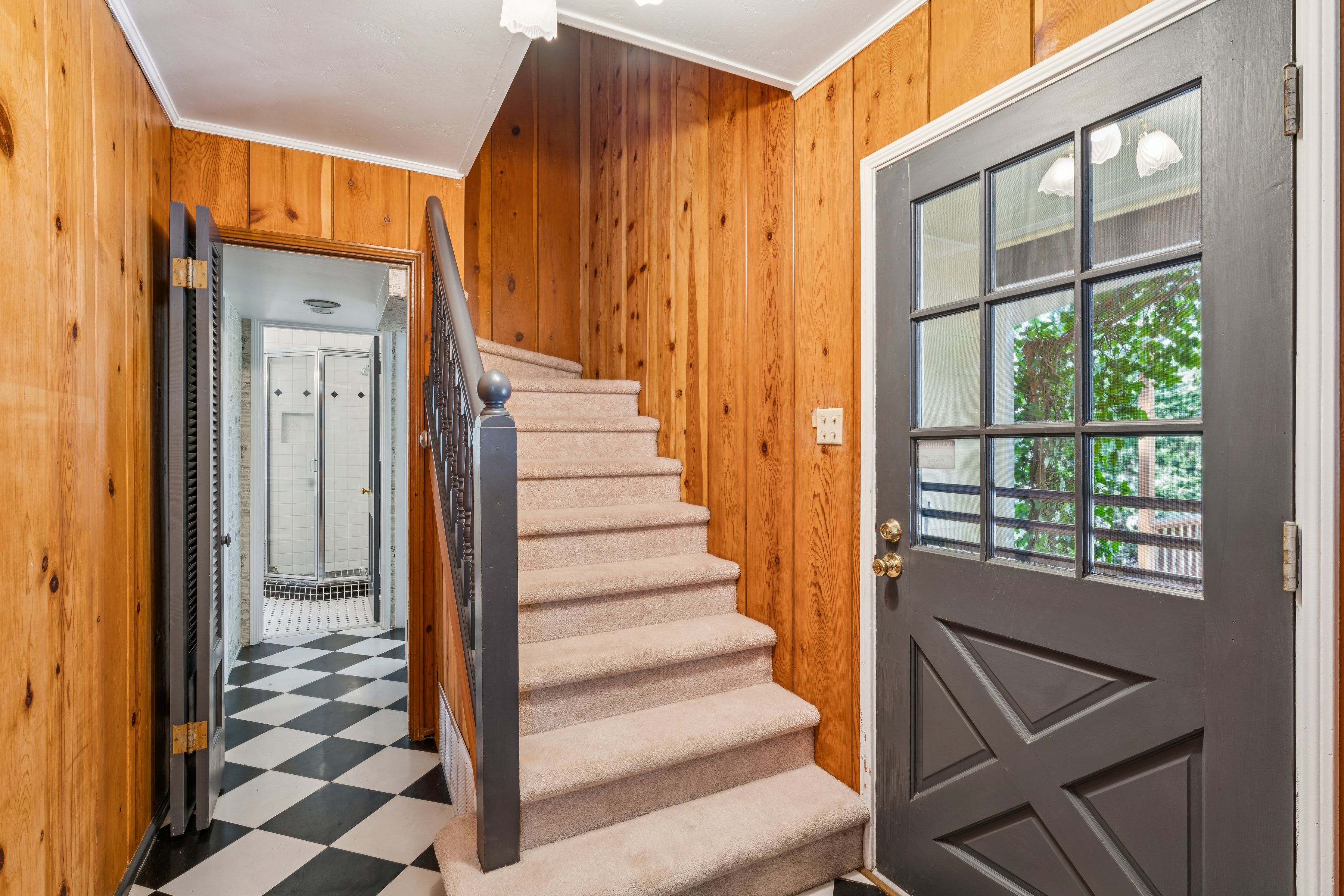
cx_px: 672
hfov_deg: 92.9
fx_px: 638
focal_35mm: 17
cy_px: 448
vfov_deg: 70.1
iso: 100
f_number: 13
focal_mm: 17.1
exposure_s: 4
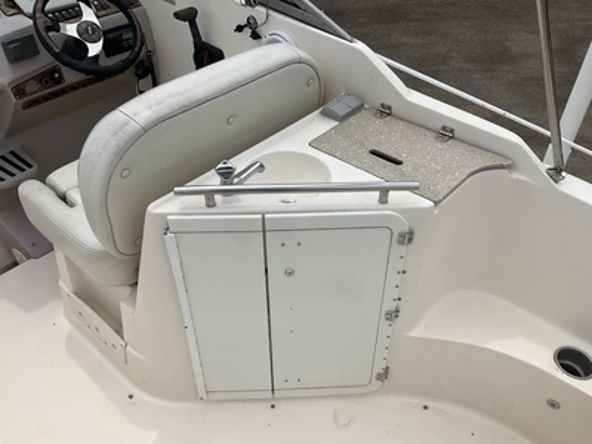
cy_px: 222
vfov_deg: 48.2
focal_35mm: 29
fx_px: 496
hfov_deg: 61.7
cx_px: 296
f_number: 1.8
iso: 25
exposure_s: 1/3322
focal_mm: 3
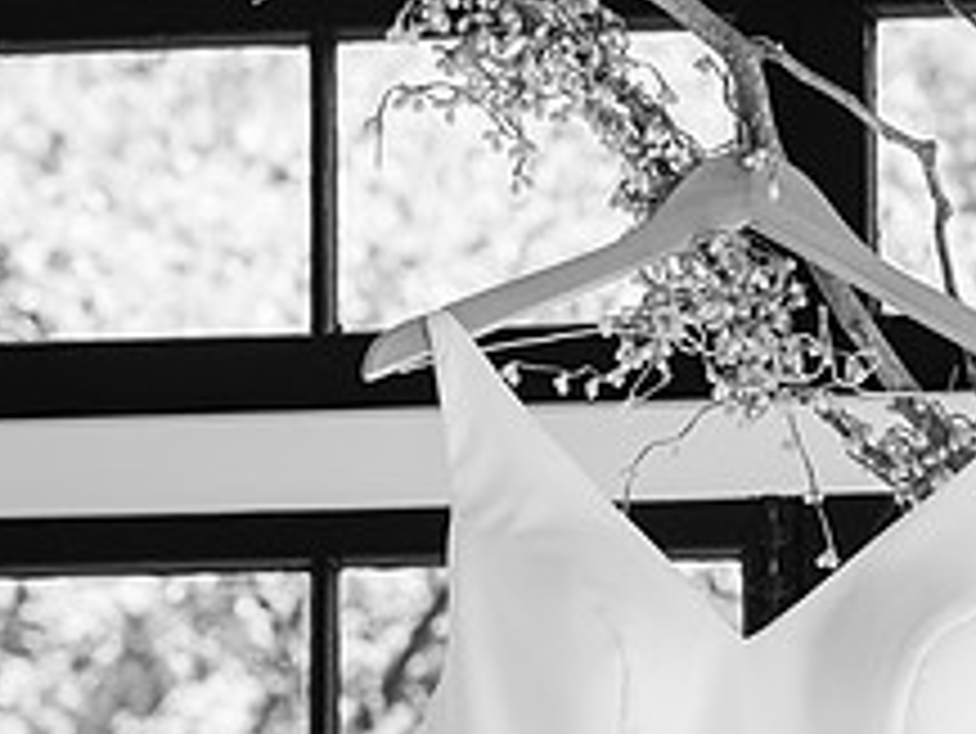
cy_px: 727
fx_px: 5078
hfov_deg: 11.0
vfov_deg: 8.2
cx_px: 589
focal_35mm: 180
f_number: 5
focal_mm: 70
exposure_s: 1/320
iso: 500
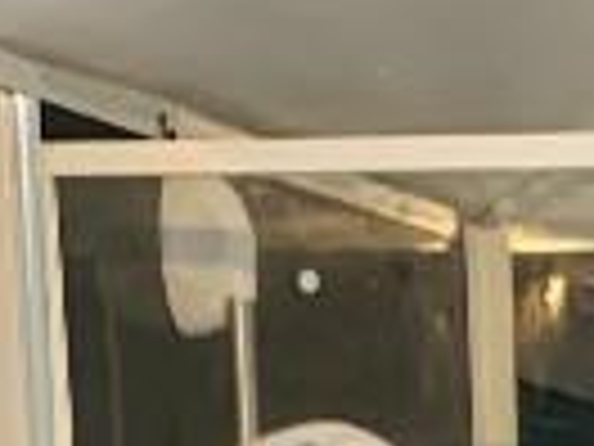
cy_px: 1640
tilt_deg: -13.7
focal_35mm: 202
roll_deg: +0.0
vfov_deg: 6.3
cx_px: 1422
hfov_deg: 8.9
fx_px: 3466
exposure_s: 1/50
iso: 160
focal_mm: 4.25
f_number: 1.8
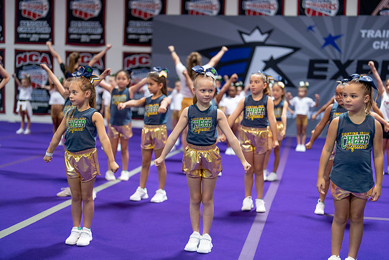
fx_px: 540
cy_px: 130
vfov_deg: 27.0
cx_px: 194
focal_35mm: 50
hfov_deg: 39.6
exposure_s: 1/400
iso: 640
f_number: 1.2
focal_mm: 50
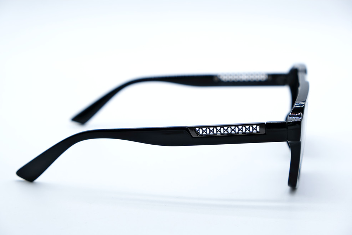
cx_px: 176
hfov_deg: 24.2
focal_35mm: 84
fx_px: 821
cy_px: 117
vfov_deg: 16.3
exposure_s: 1/150
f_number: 5.6
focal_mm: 55
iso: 160
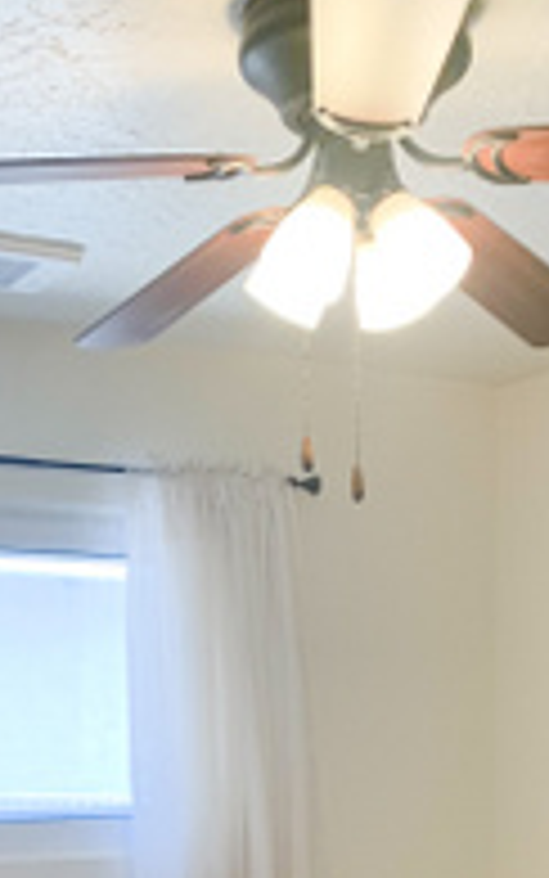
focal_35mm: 68
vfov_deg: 26.8
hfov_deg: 19.1
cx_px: 225
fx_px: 1627
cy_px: 1049
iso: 100
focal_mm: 4.25
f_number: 1.8
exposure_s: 1/120
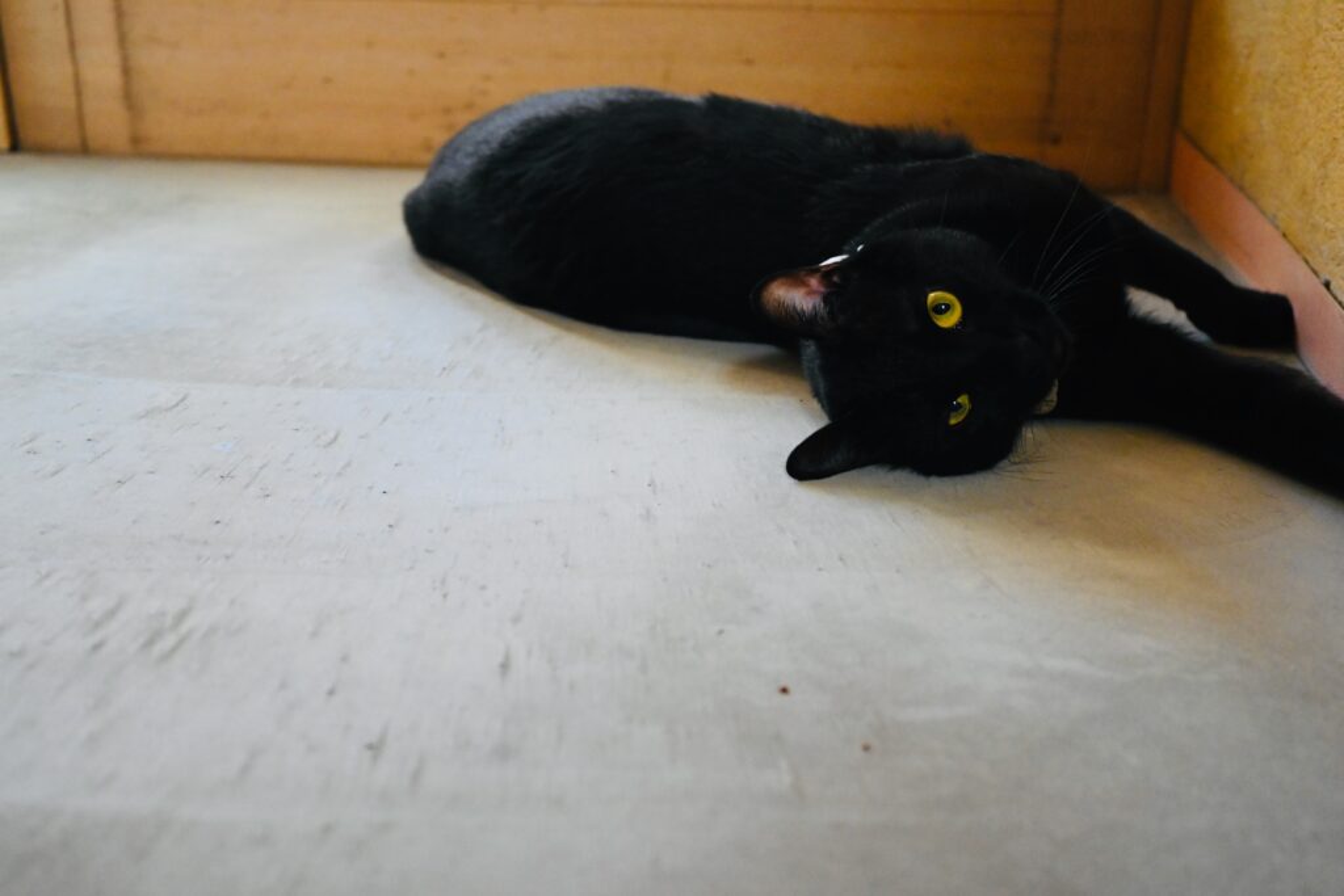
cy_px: 448
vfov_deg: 31.9
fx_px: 1568
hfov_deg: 46.4
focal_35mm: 42
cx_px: 672
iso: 2800
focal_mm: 28
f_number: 2.8
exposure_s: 1/125
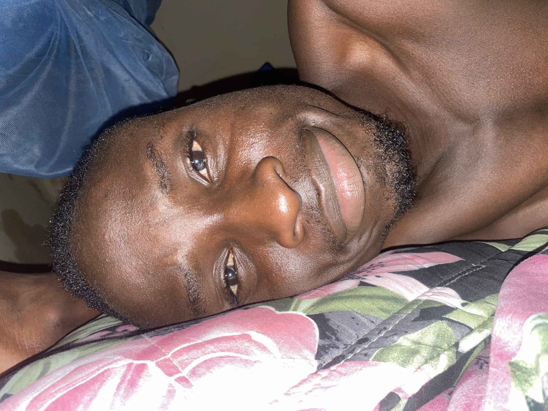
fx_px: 412
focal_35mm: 26
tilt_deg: -4.6
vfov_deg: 53.1
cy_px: 206
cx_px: 274
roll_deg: +35.7
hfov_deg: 67.3
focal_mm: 4.25
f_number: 1.8
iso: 50
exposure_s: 1/26
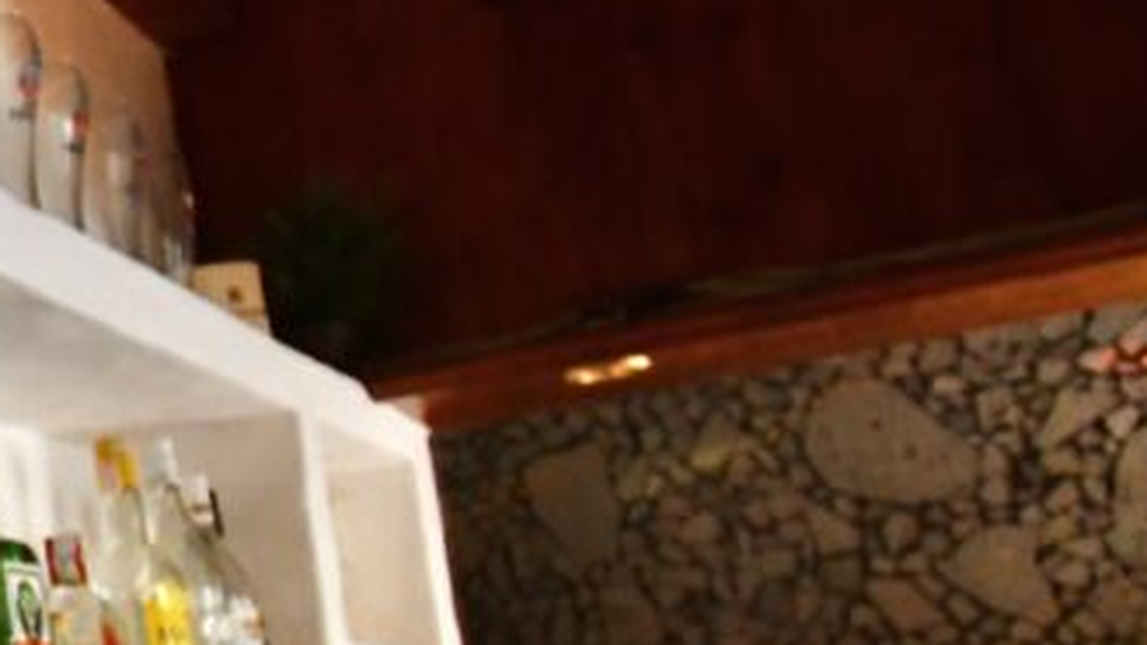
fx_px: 1886
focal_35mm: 62
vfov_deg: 19.1
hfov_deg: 24.9
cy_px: 563
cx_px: -628
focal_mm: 13
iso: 3200
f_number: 4.8
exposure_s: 1/125
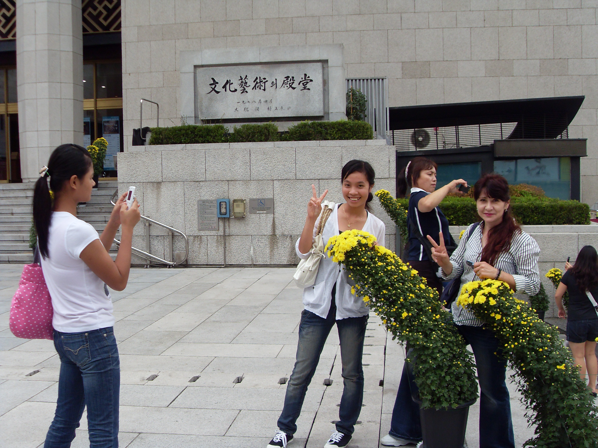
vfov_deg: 34.3
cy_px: 224
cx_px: 299
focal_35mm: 42
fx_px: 726
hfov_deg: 44.8
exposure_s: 1/250
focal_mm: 7.1
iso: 80
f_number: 3.1
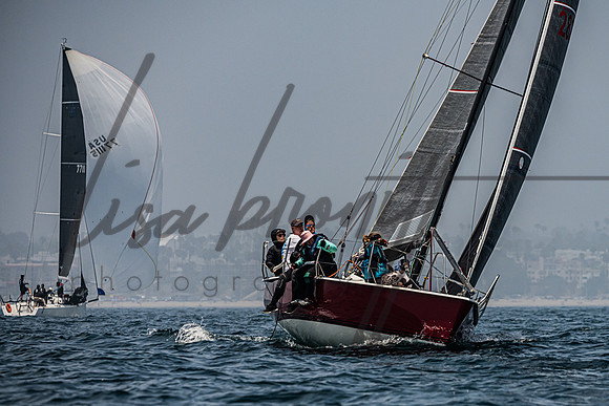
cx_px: 377
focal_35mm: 329
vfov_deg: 4.2
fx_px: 5573
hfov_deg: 6.3
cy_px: 250
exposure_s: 1/5000
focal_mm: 250
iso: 400
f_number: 6.3
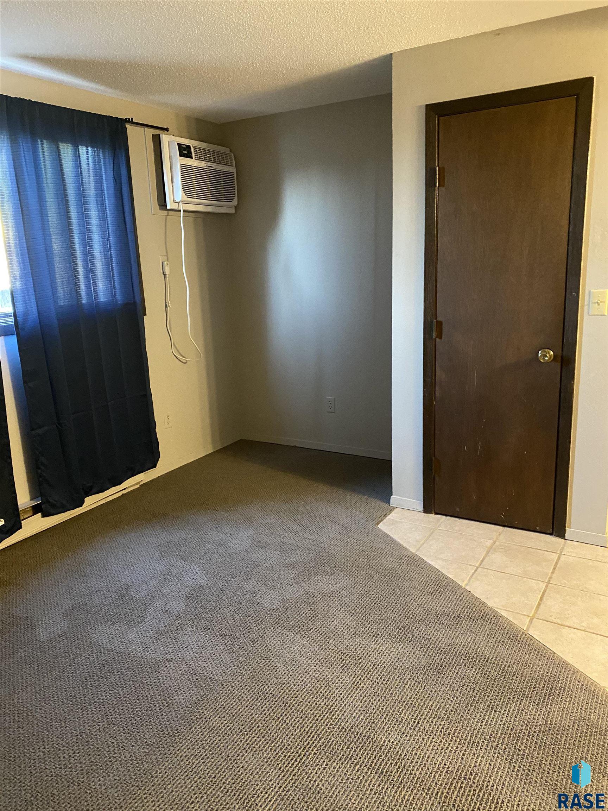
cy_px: 406
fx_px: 609
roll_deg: +3.3
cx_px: 304
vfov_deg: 67.3
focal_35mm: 26
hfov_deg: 53.1
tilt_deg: -12.5
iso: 640
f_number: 1.8
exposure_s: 1/30
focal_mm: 4.25
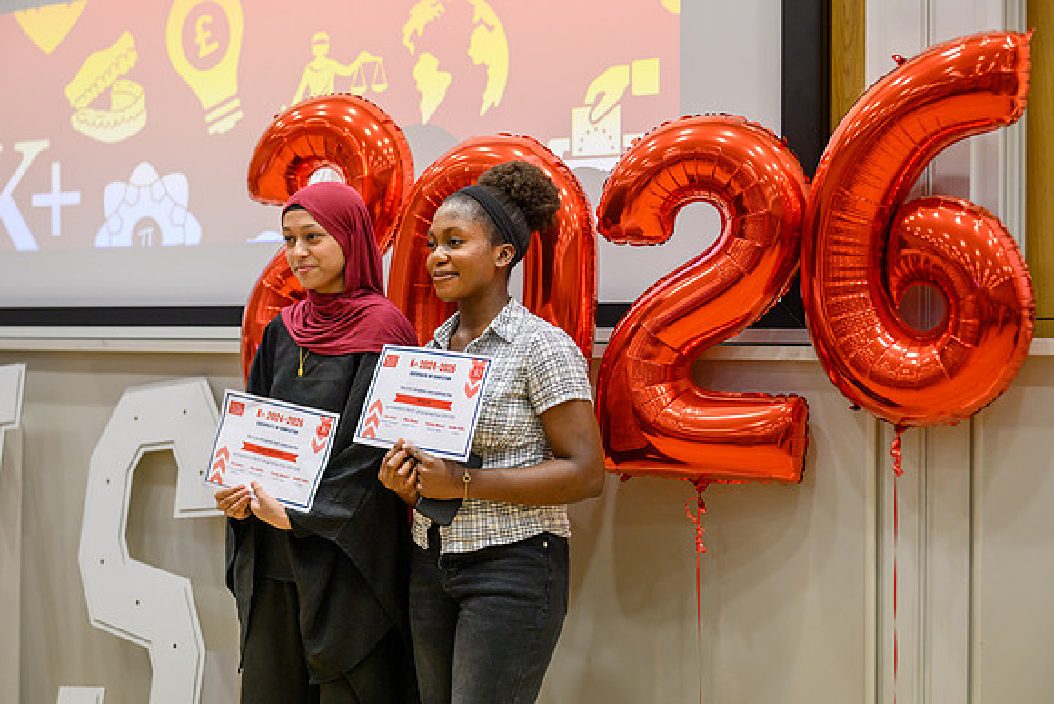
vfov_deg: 26.0
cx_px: 527
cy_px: 352
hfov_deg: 38.2
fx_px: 1524
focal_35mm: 52
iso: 4000
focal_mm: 51
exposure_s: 1/500
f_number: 2.8
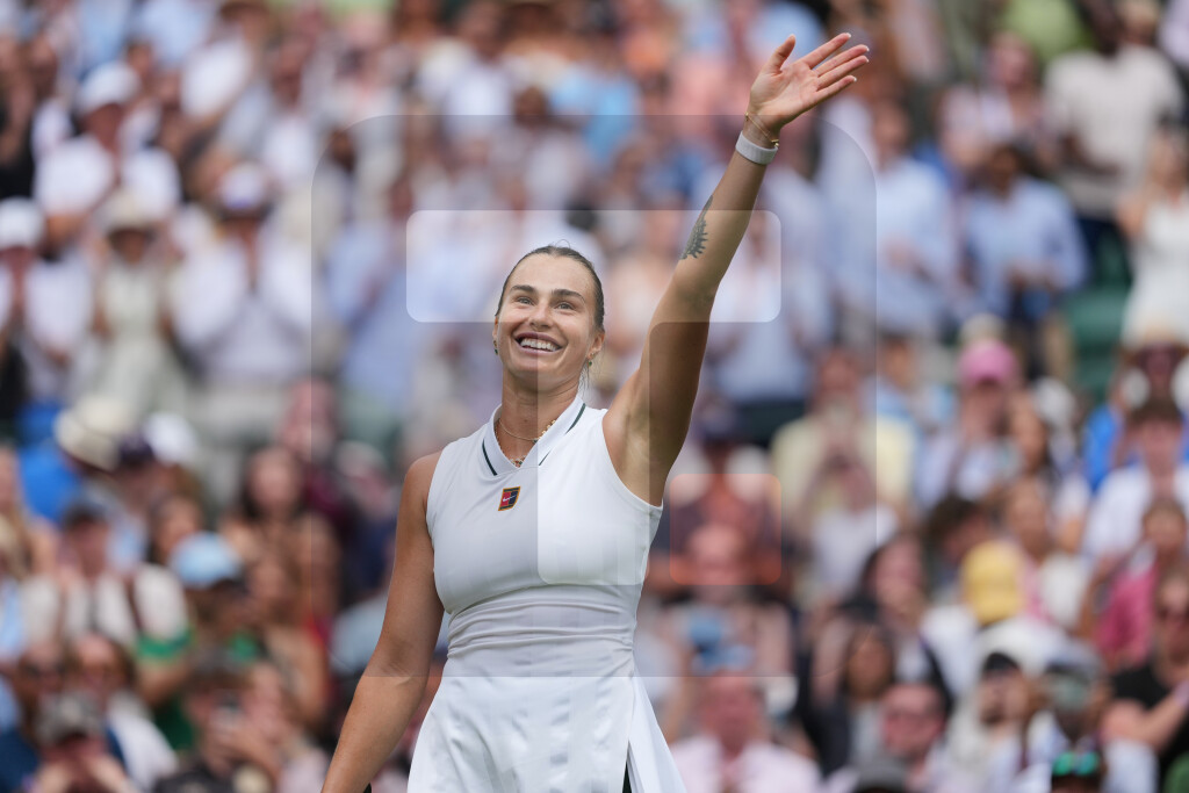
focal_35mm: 300
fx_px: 9909
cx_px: 594
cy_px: 396
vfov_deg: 4.6
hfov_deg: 6.9
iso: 320
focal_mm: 300
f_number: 2.8
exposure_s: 1/1600
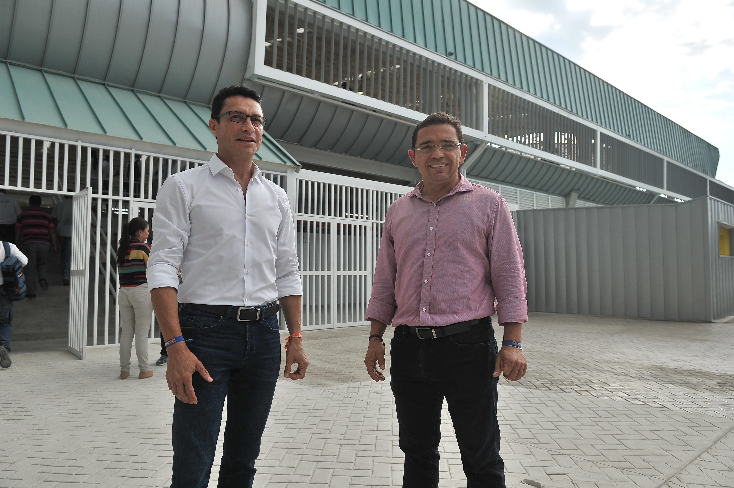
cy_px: 244
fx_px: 550
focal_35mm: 27
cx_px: 367
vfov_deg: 47.9
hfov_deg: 67.4
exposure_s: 1/640
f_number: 5.6
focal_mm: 27
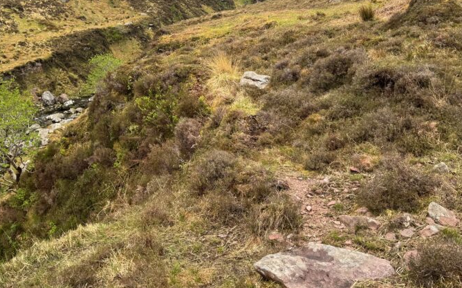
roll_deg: -0.8
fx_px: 491
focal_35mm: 39
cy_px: 60
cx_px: 169
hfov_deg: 49.8
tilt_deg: -1.3
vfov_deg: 31.9
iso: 80
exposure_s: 1/394
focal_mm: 6.76
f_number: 1.78
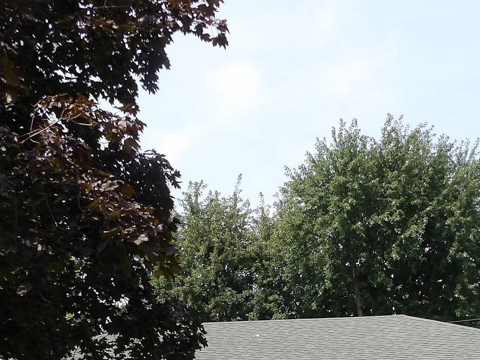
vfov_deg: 22.8
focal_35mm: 61
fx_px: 846
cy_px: 379
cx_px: 272
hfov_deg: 31.6
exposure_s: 1/693
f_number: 3.2
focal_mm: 4.3
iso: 100
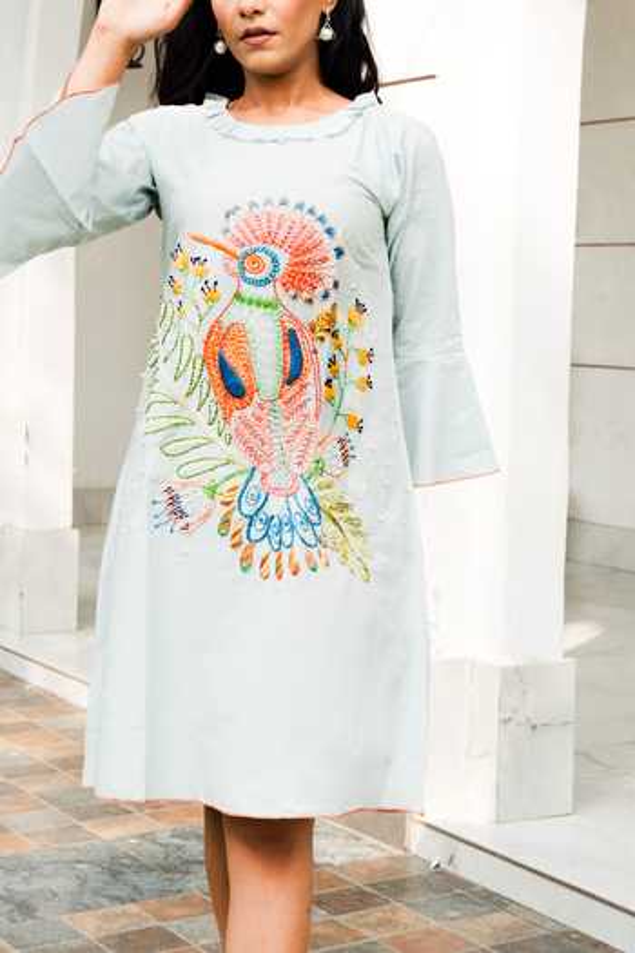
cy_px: 476
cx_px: 318
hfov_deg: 19.5
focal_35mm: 70
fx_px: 1852
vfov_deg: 28.8
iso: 200
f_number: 11
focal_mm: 70
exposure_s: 1/160
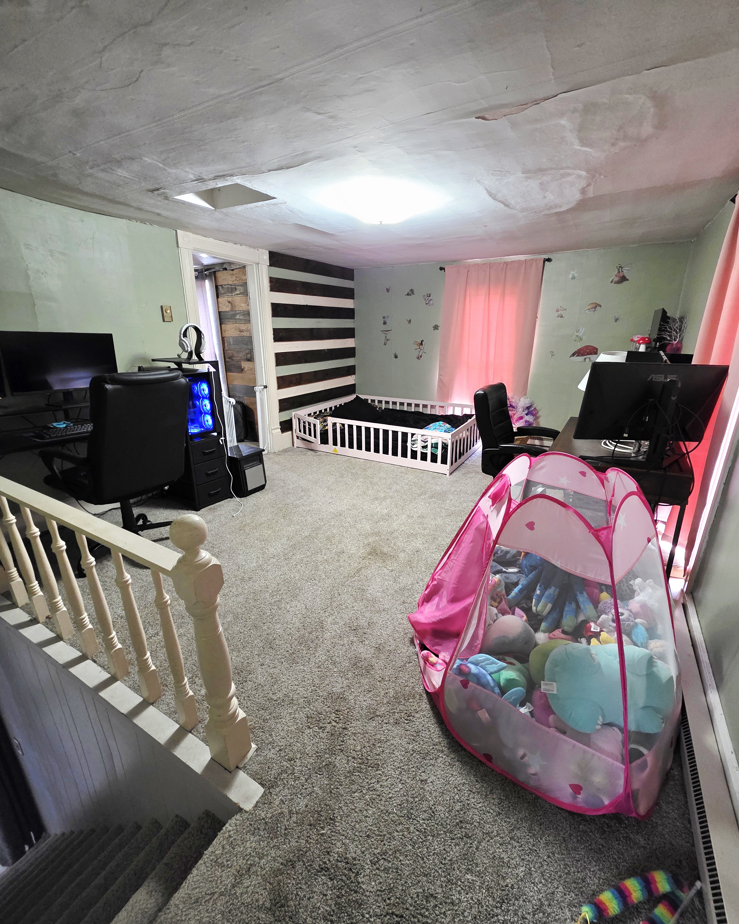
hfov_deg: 88.0
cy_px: 468
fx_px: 383
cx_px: 370
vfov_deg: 100.7
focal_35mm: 14
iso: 800
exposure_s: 1/60.2
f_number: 1.9
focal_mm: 2.2
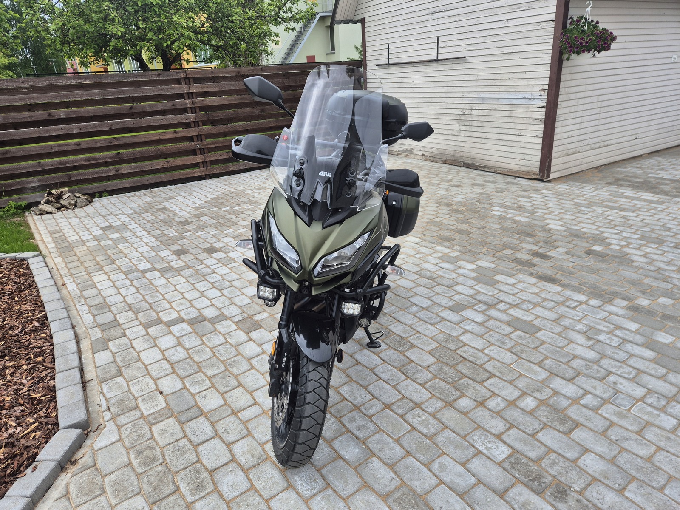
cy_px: 255
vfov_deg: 58.9
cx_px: 340
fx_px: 452
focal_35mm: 23
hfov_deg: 73.9
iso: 25
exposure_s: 1/1192
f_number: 1.8
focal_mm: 5.4
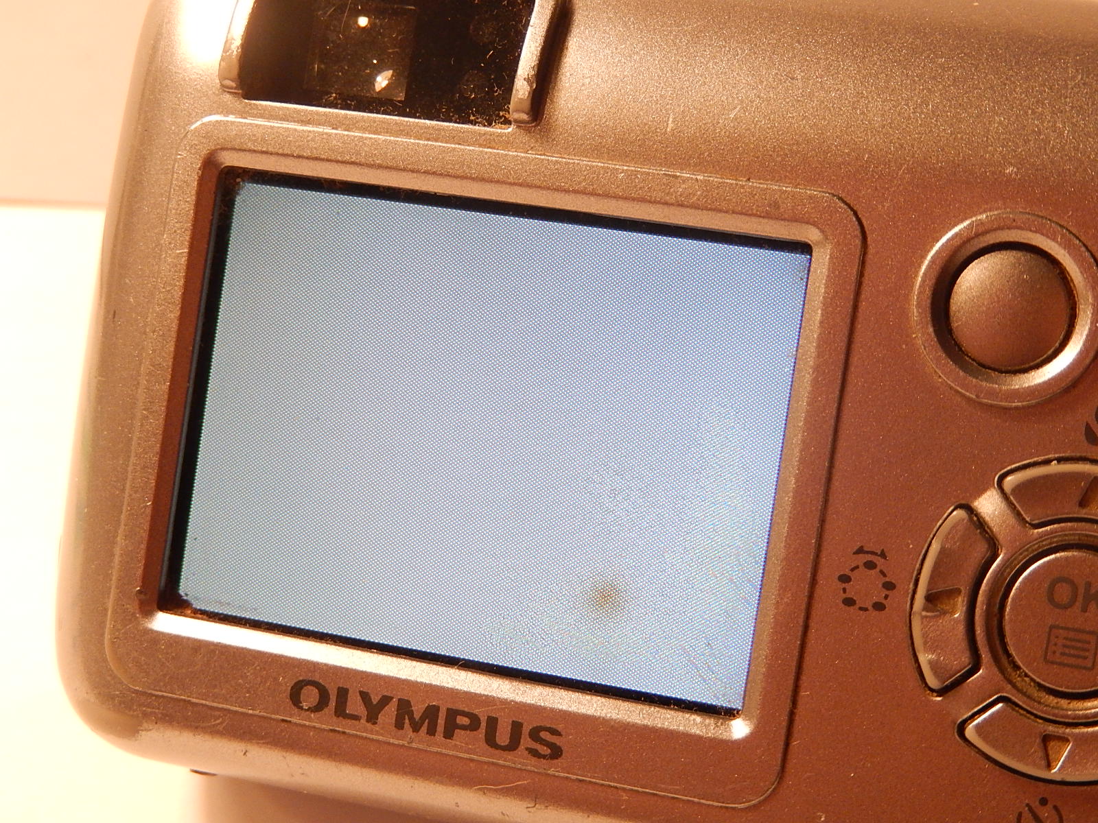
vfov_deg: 21.9
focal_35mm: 67
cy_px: 412
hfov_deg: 29.0
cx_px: 549
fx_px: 2125
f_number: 4.8
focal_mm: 12
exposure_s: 1/30
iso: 400
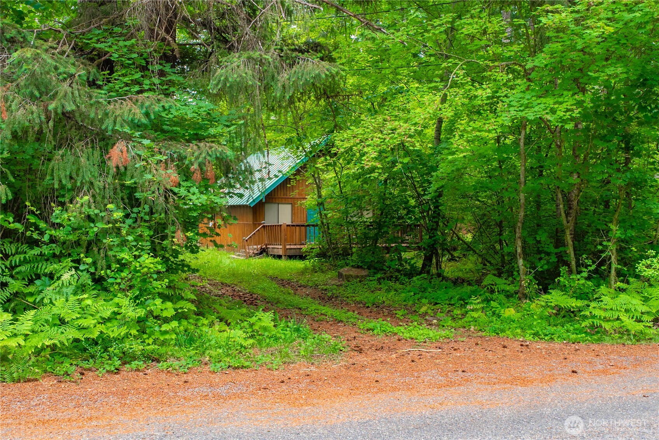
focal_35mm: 24
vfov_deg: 53.2
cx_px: 330
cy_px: 220
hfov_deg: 73.7
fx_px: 440
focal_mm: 24
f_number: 7.1
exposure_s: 1/30
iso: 160
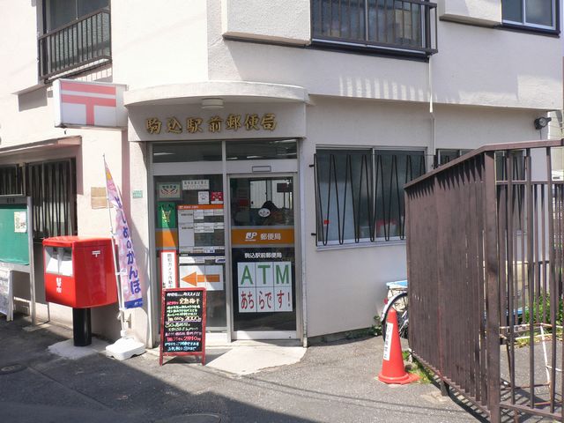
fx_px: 570
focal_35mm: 35
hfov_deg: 52.6
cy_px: 212
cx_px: 282
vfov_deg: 40.7
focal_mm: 5.8
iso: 80
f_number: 5.6
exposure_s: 1/125
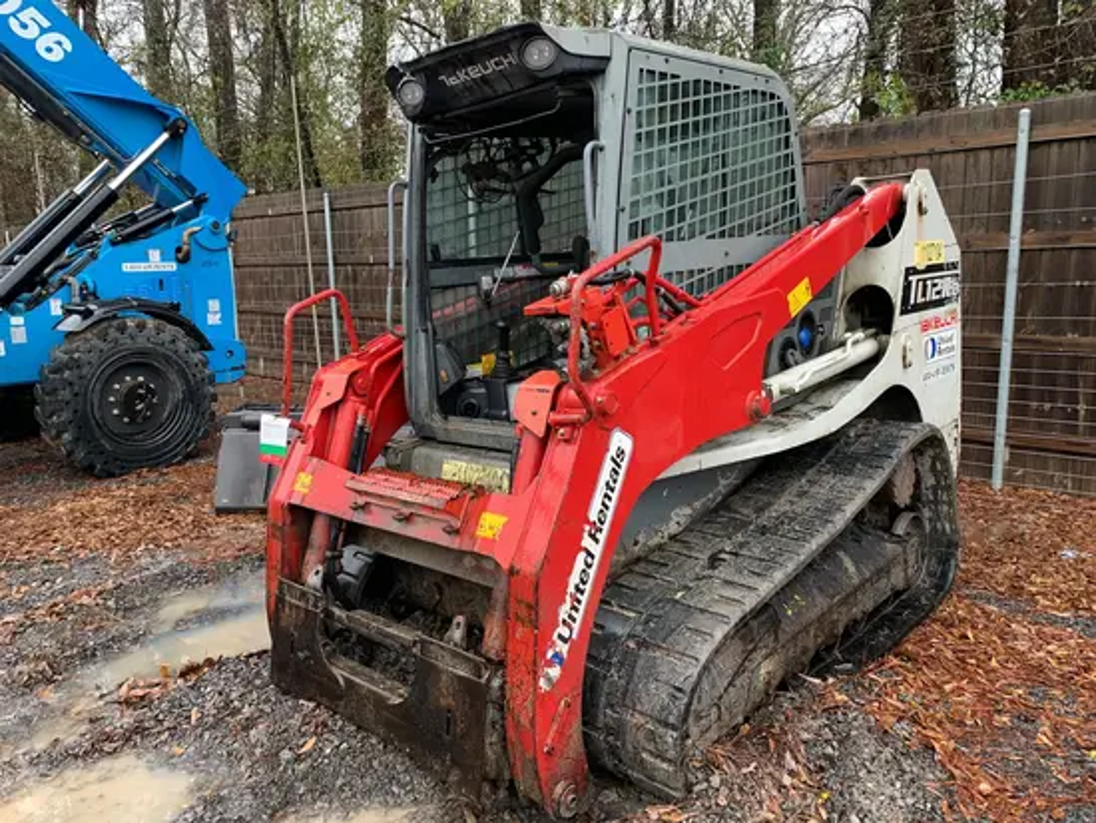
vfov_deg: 53.1
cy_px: 412
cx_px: 548
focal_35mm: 26
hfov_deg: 67.3
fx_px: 824
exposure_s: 1/60
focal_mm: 4.25
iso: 100
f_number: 1.8
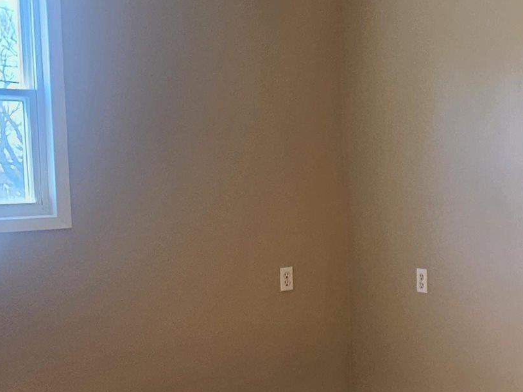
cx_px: 542
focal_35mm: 49
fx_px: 740
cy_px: 225
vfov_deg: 29.6
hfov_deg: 34.8
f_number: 2.2
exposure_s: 1/60
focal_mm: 2.2
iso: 80
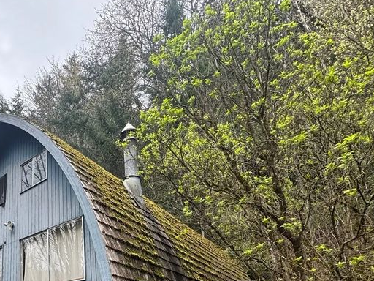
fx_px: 303
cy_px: 271
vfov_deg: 43.7
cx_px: 47
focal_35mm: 28
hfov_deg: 56.1
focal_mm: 2.22
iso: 40
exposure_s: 1/142
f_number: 2.2
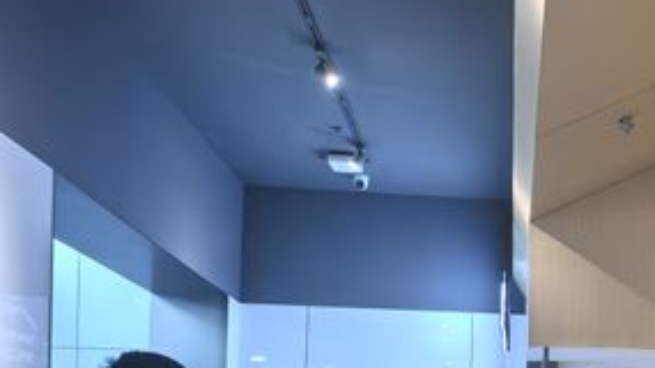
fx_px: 851
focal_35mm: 49
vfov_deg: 22.3
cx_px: 678
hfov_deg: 37.0
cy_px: 453
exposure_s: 1/50
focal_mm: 1.95
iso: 320
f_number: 2.2
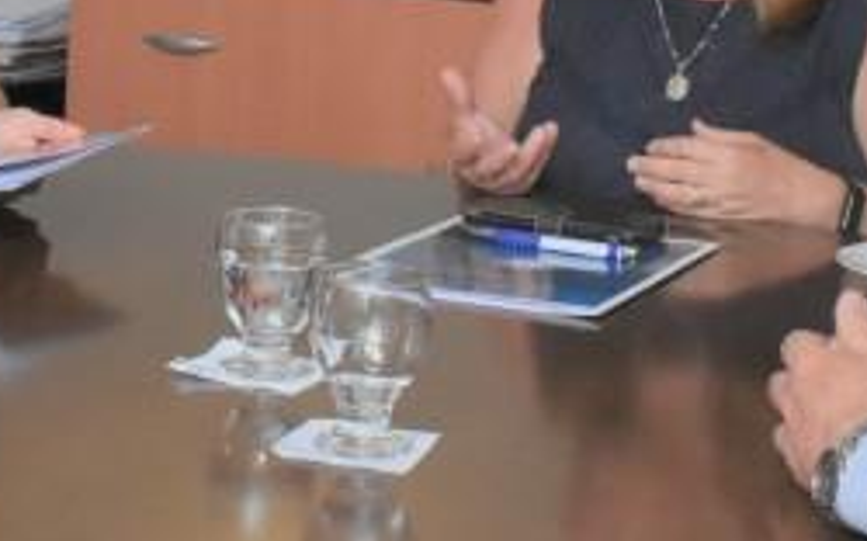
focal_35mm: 144
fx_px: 3403
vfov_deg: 8.9
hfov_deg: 14.5
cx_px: 336
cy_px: -184
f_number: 9
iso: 3200
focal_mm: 23
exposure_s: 1/320
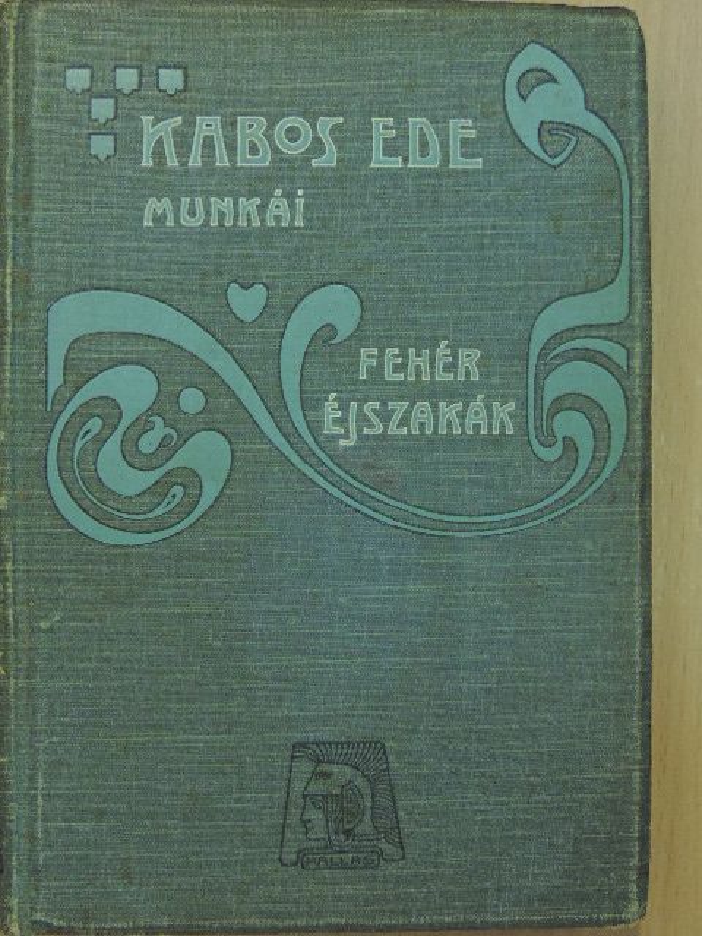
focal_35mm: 50
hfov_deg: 29.1
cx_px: 351
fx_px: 1352
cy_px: 468
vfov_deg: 38.2
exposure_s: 1/100
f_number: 3.6
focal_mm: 8.9
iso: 800
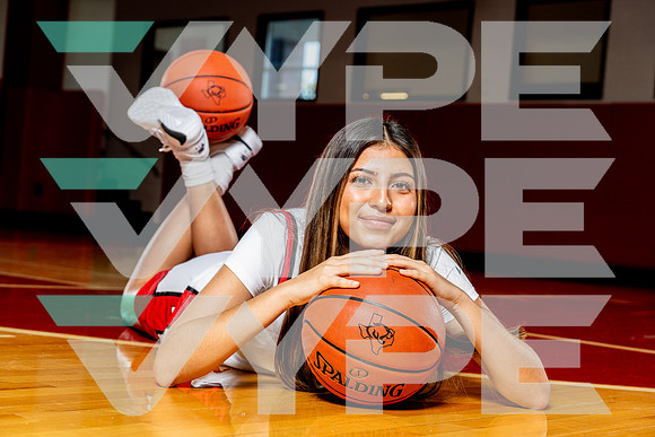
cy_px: 218
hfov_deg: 30.5
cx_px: 328
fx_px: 1201
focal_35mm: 66
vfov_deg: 20.6
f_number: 5.6
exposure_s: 1/250
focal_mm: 66
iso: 400
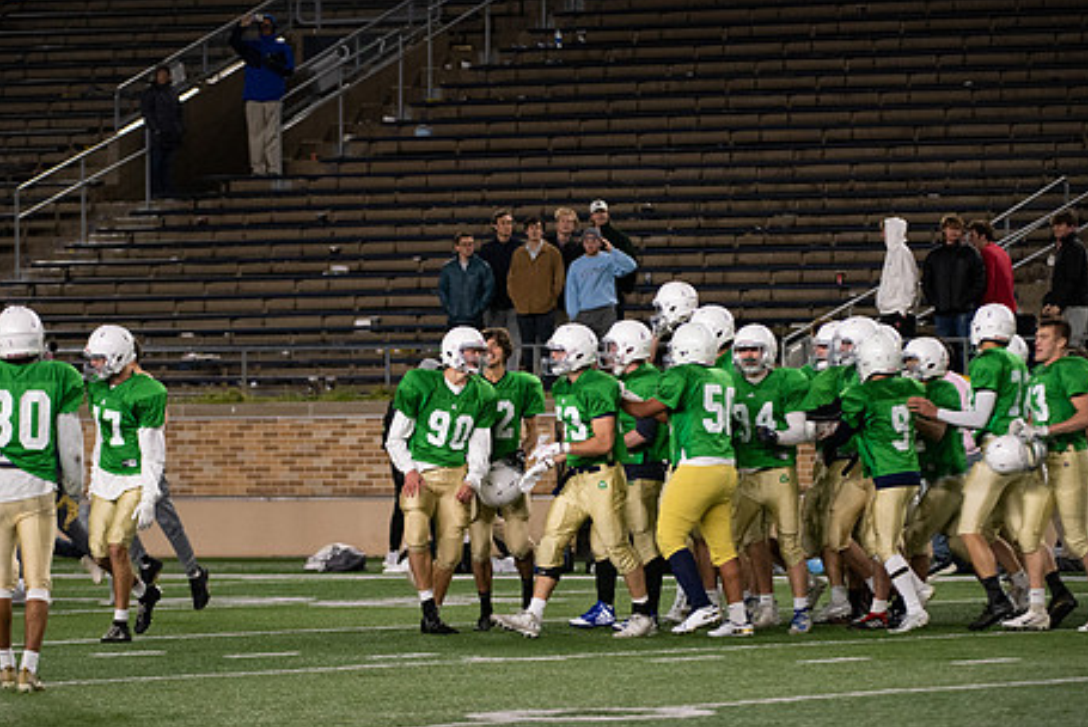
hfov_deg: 8.1
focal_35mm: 255
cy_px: 355
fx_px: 7711
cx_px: 495
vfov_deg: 5.4
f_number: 4
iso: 3200
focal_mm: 200
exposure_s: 1/500
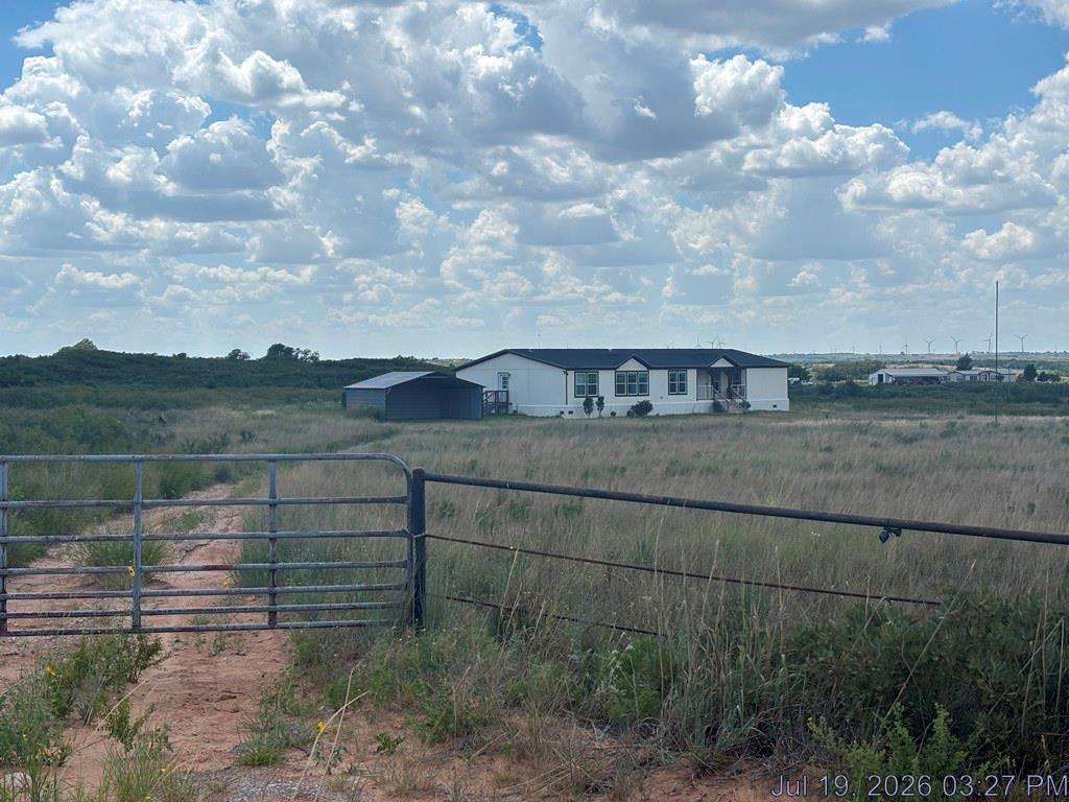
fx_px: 1606
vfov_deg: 28.0
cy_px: 401
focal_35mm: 52
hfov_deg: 36.8
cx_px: 534
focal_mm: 5.96
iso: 40
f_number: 1.6
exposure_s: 1/4425
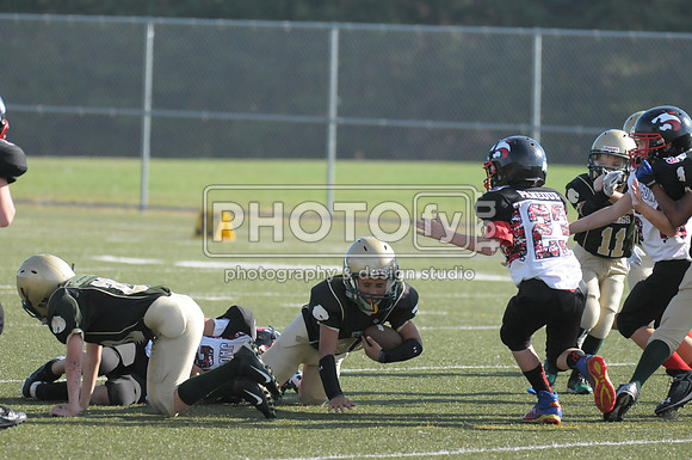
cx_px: 346
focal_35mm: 330
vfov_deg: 4.2
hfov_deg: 6.3
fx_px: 6334
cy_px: 230
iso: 1600
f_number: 4
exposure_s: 1/5000
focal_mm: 220
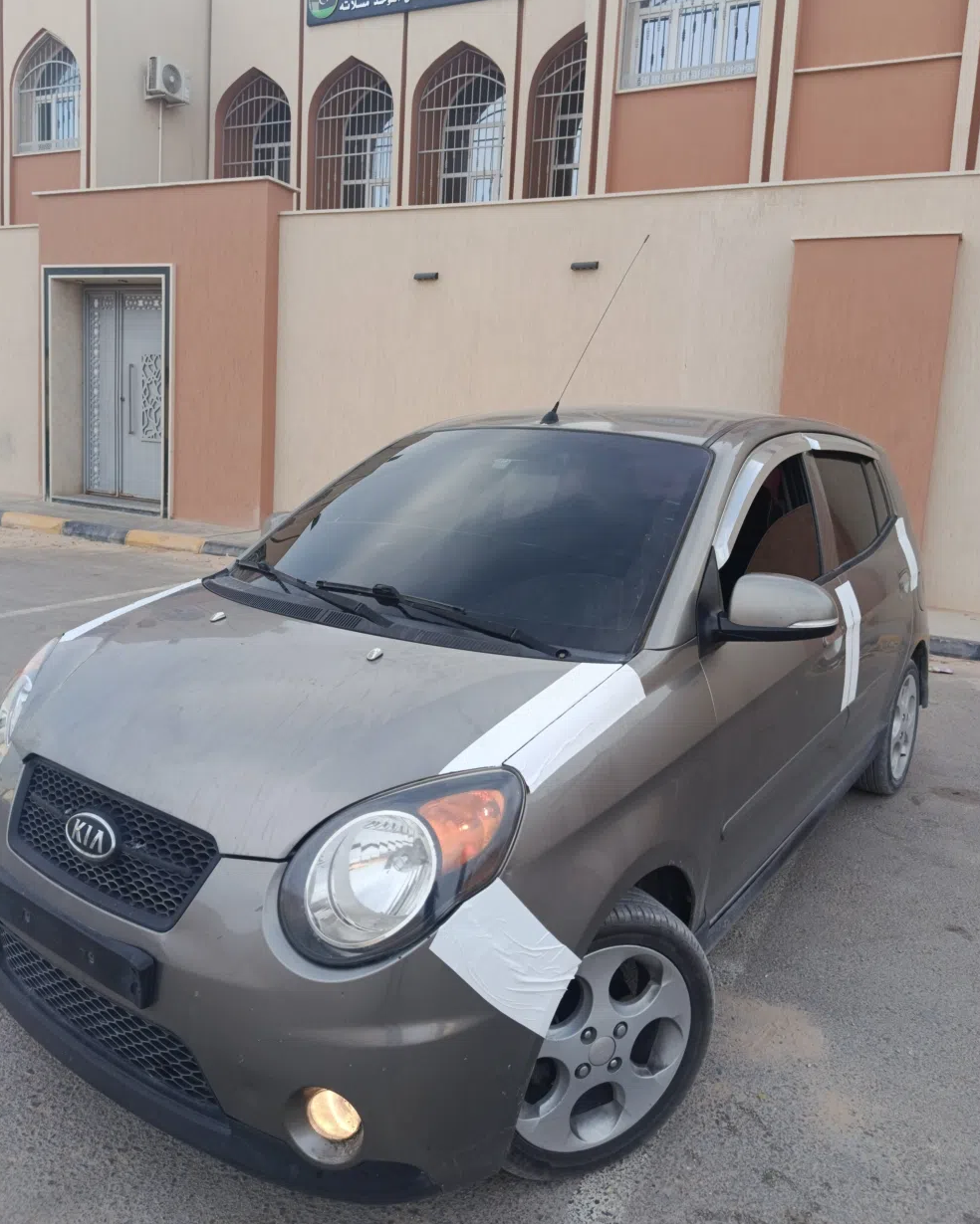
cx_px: 484
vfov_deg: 65.9
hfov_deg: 54.9
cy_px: 552
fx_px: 943
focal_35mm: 26
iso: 50
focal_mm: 5.24
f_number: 1.7
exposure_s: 1/163
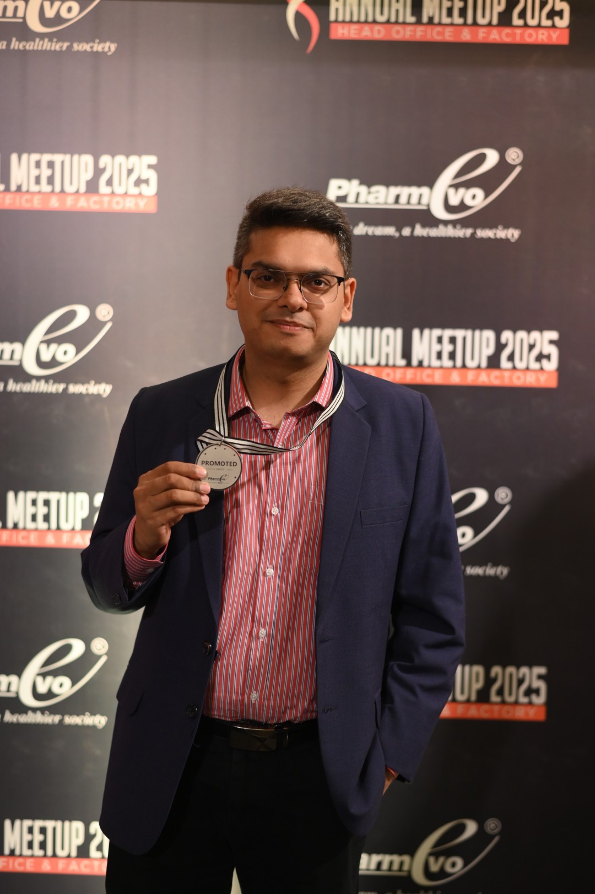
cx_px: 298
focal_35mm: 50
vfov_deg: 39.6
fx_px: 1241
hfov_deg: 27.0
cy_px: 447
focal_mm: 50
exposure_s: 1/125
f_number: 2.8
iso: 1600
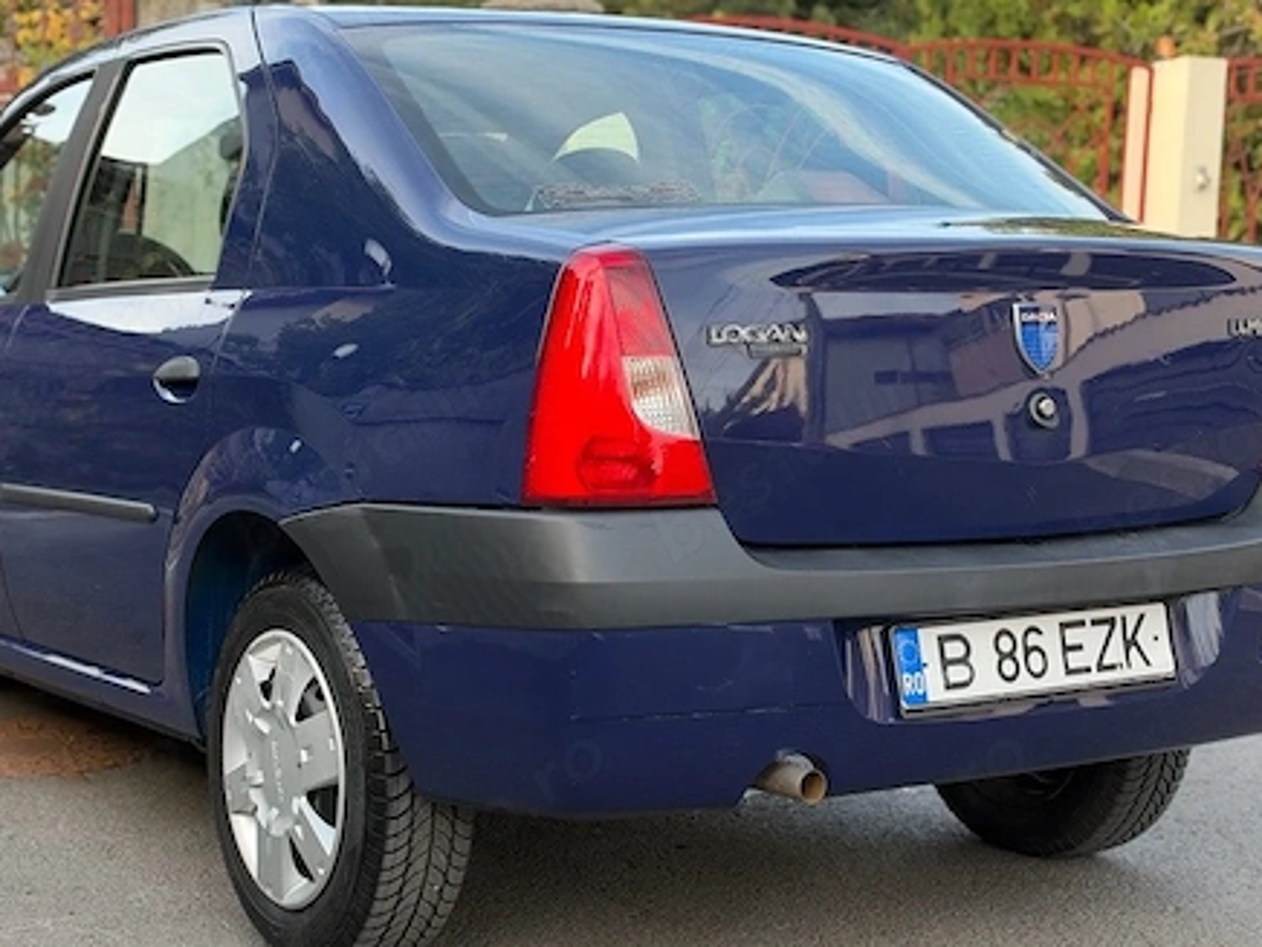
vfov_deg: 22.3
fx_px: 2406
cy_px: 440
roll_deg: -0.7
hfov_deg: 29.4
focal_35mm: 66
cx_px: 559
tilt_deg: -5.5
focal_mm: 6.93
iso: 64
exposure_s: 1/212
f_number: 1.8
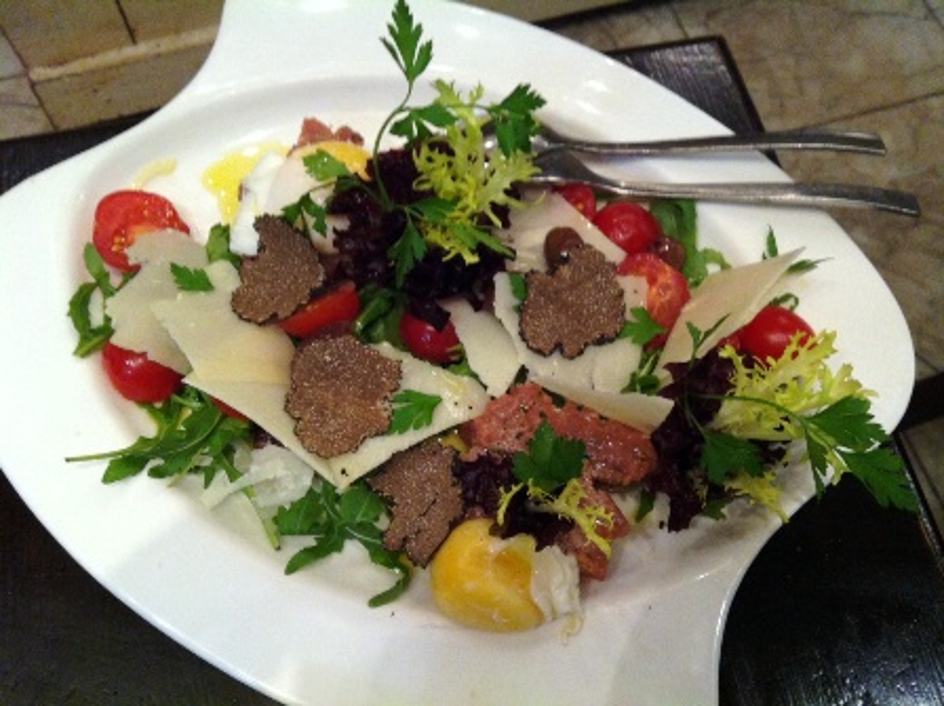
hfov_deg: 52.7
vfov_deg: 40.6
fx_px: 953
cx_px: 472
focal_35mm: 35
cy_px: 353
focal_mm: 3.85
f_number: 2.8
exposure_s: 1/15
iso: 320
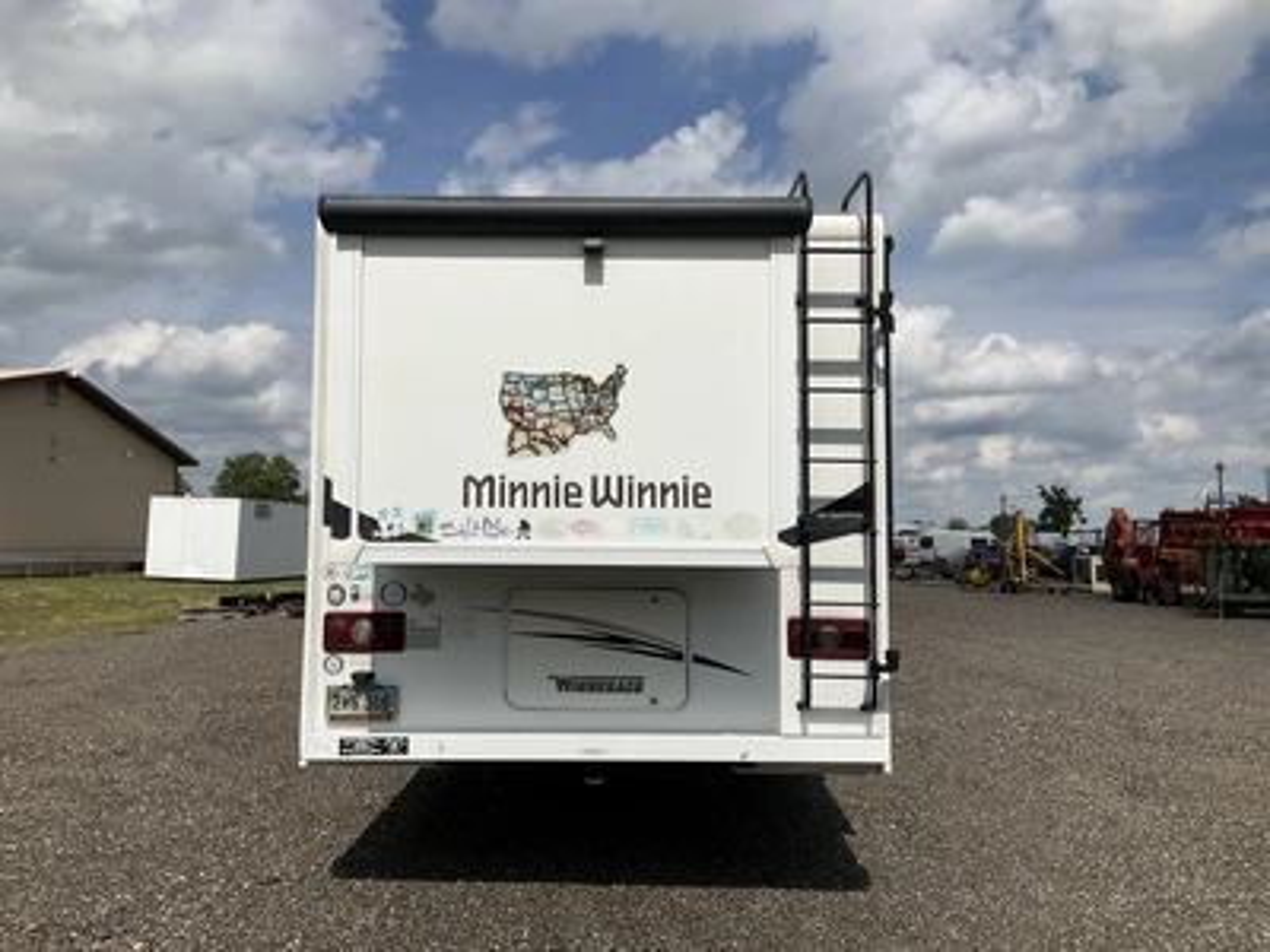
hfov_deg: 61.7
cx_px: 635
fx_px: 1064
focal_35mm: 29
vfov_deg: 48.2
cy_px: 476
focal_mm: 3
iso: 25
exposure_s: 1/4785
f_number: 1.8
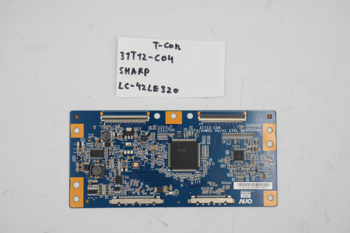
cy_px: 116
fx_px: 700
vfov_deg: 18.9
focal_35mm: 72
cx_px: 175
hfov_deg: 28.1
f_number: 5.6
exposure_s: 1/125
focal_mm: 27
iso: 200
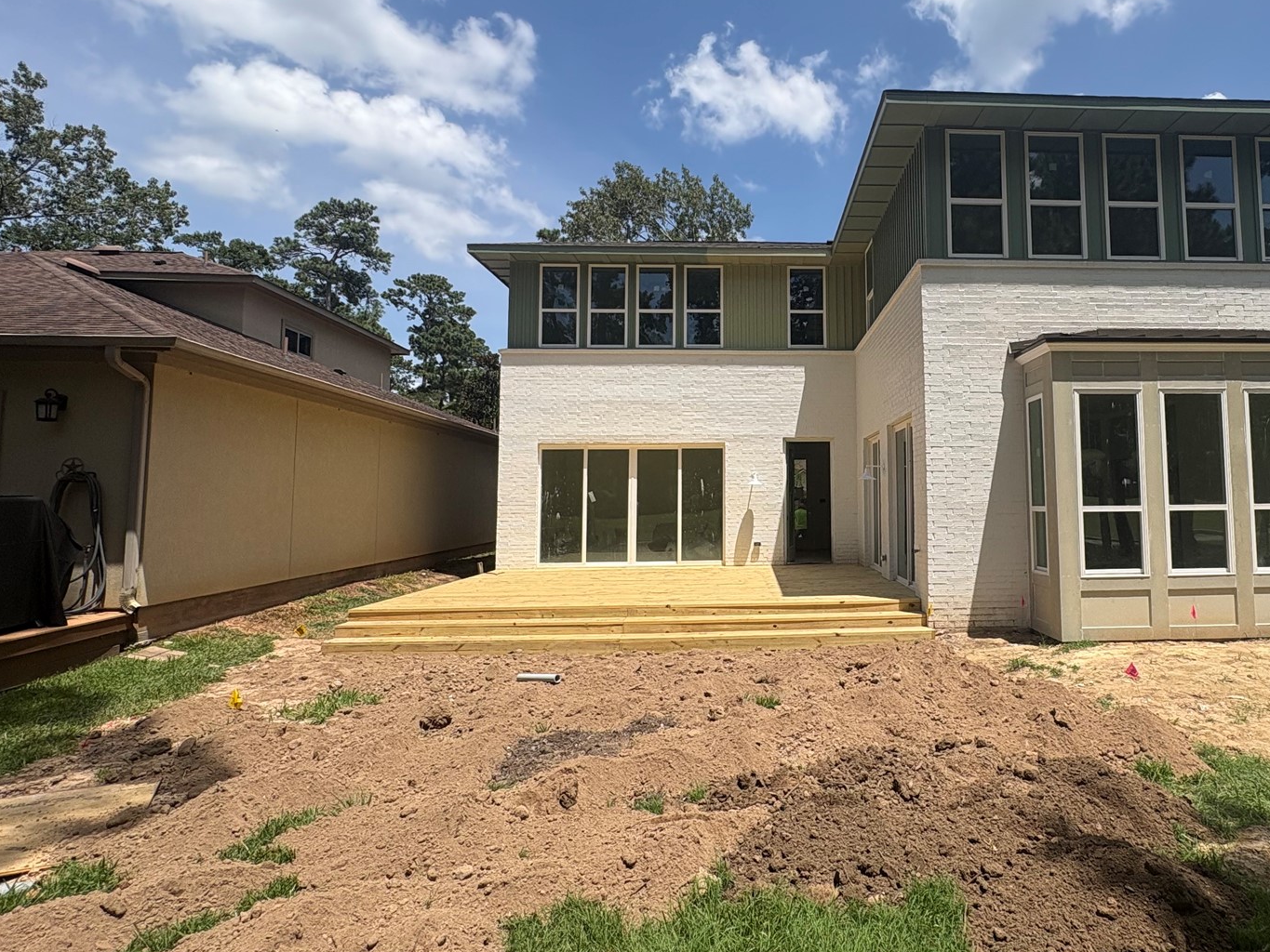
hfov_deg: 77.5
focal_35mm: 21
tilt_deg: +5.5
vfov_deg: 63.4
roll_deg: +0.8
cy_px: 438
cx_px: 800
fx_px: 771
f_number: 2.2
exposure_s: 1/2494
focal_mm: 2.22
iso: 50
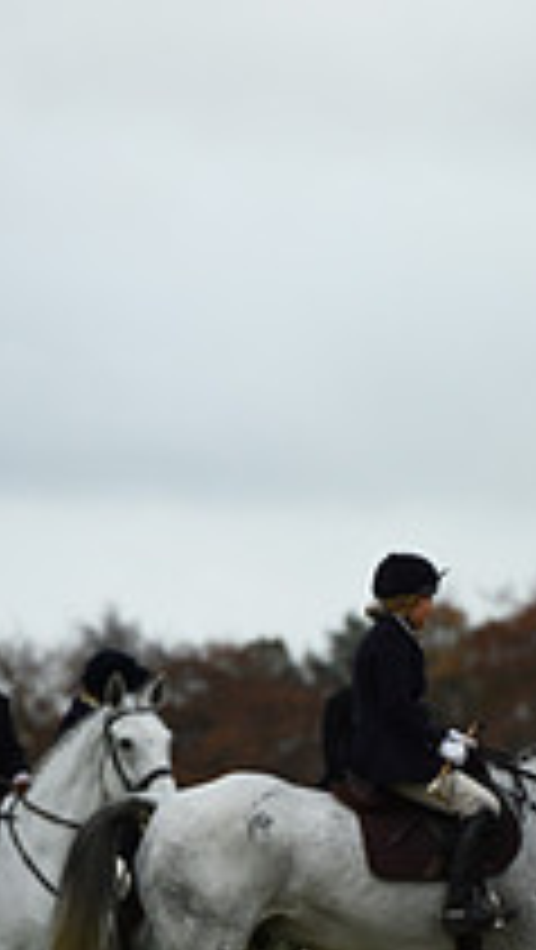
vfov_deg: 4.2
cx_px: 1189
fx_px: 13062
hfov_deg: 2.3
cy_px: 743
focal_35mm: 518
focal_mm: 180
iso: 1250
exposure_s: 1/1250
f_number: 5.6
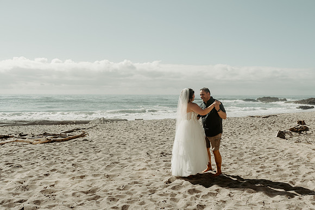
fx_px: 318
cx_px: 161
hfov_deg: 52.6
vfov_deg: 36.5
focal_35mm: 36
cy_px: 105
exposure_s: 1/3200
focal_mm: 35
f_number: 4
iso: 100
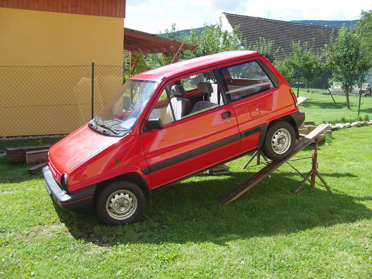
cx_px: 186
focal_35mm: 34
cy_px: 140
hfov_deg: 54.0
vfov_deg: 41.8
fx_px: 365
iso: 100
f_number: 7
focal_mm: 7.3
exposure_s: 1/125
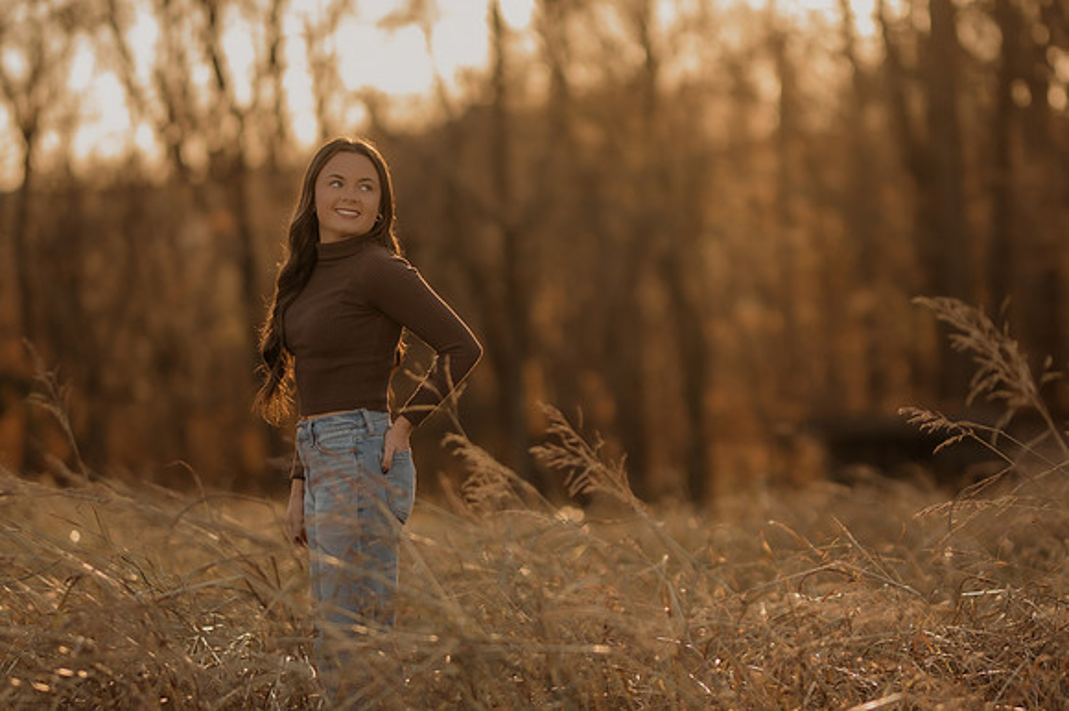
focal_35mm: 127
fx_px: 3769
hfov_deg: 16.1
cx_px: 534
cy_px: 356
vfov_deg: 10.8
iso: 200
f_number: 1.4
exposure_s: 1/1250
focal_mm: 85
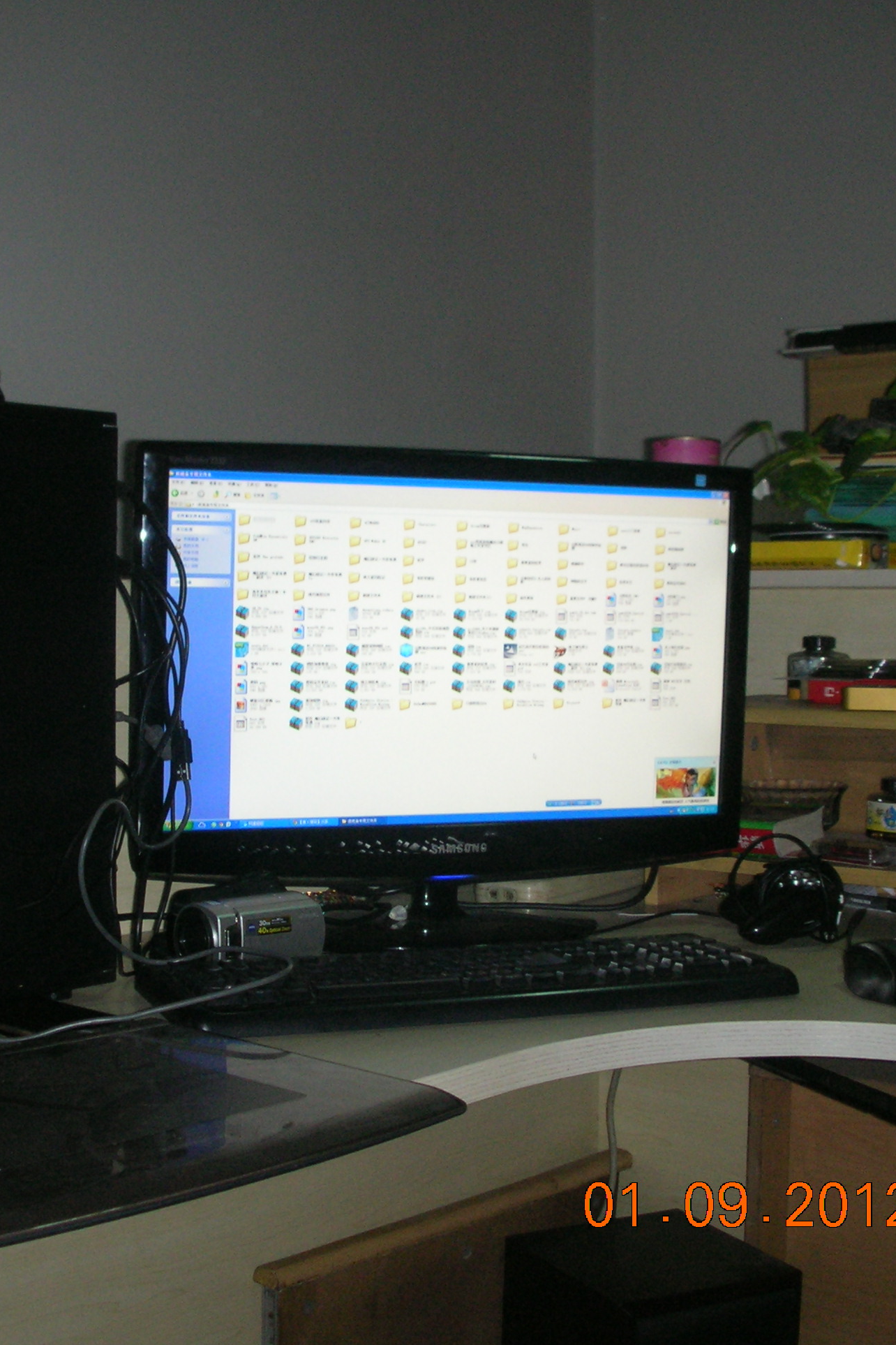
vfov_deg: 40.3
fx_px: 1829
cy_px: 668
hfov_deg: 27.4
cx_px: 322
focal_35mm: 49
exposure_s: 1/31.3
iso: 143
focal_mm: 5.8
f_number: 3
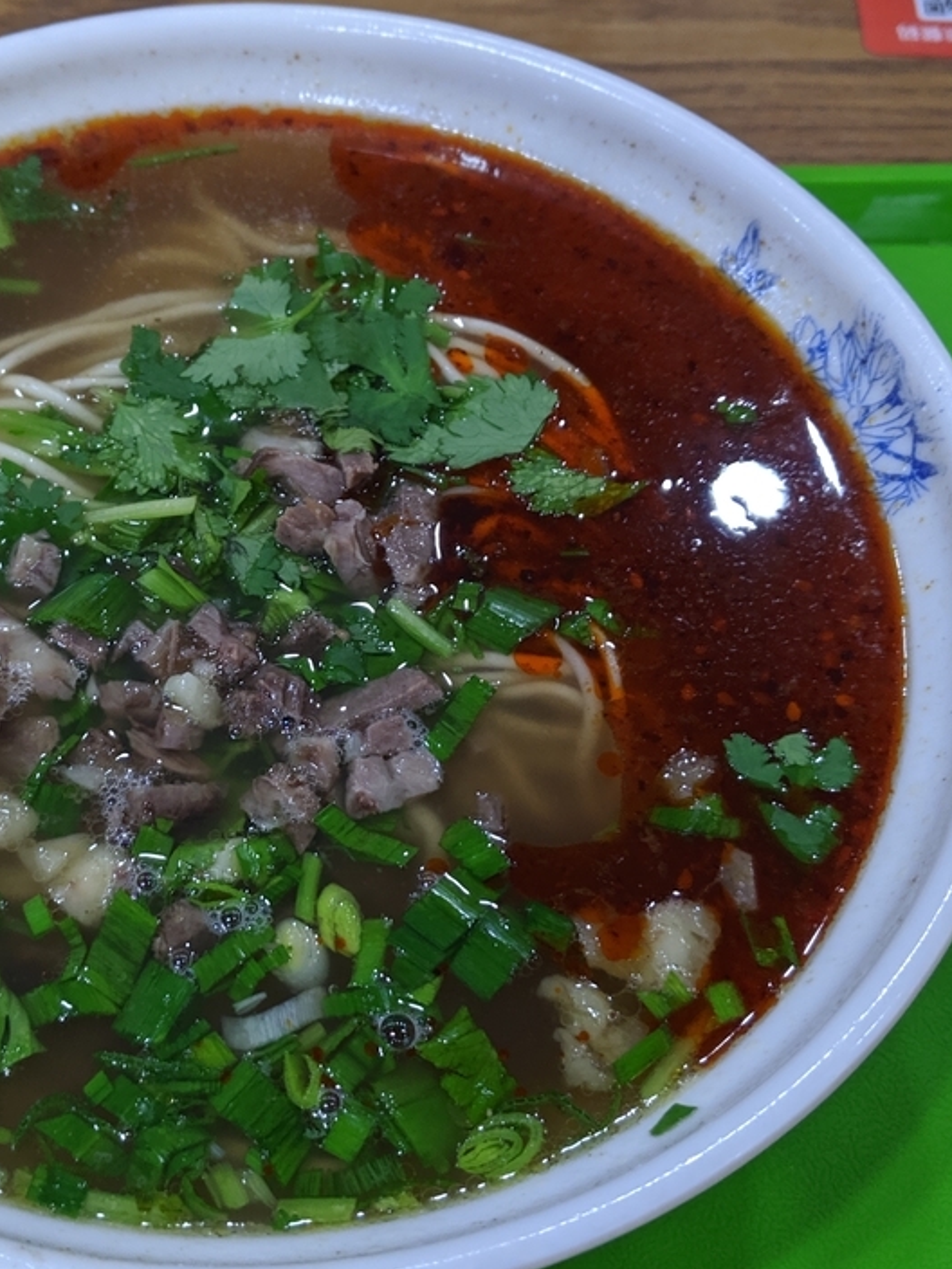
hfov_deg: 31.1
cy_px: 703
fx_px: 1687
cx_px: 260
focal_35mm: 46
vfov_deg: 41.2
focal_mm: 4.44
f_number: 1.8
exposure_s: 1/120
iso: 275
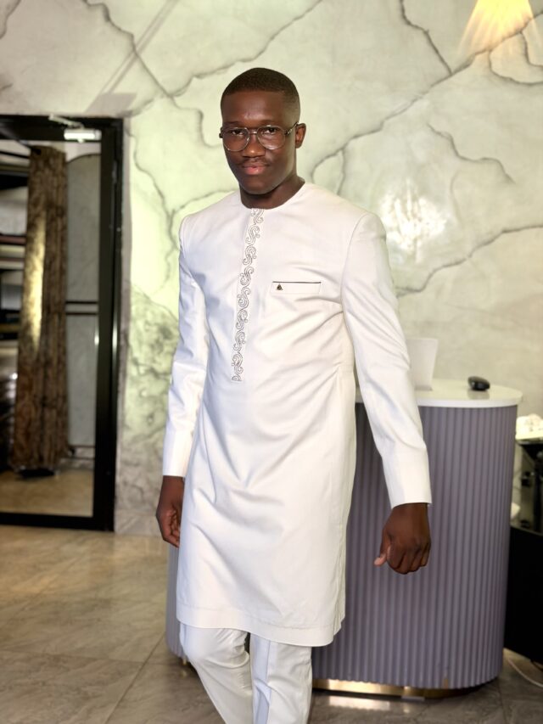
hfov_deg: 30.3
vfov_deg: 39.7
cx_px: 272
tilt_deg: -4.8
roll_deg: -2.1
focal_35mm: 48
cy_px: 362
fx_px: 1004
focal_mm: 6.76
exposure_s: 1/121
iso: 80
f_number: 1.78
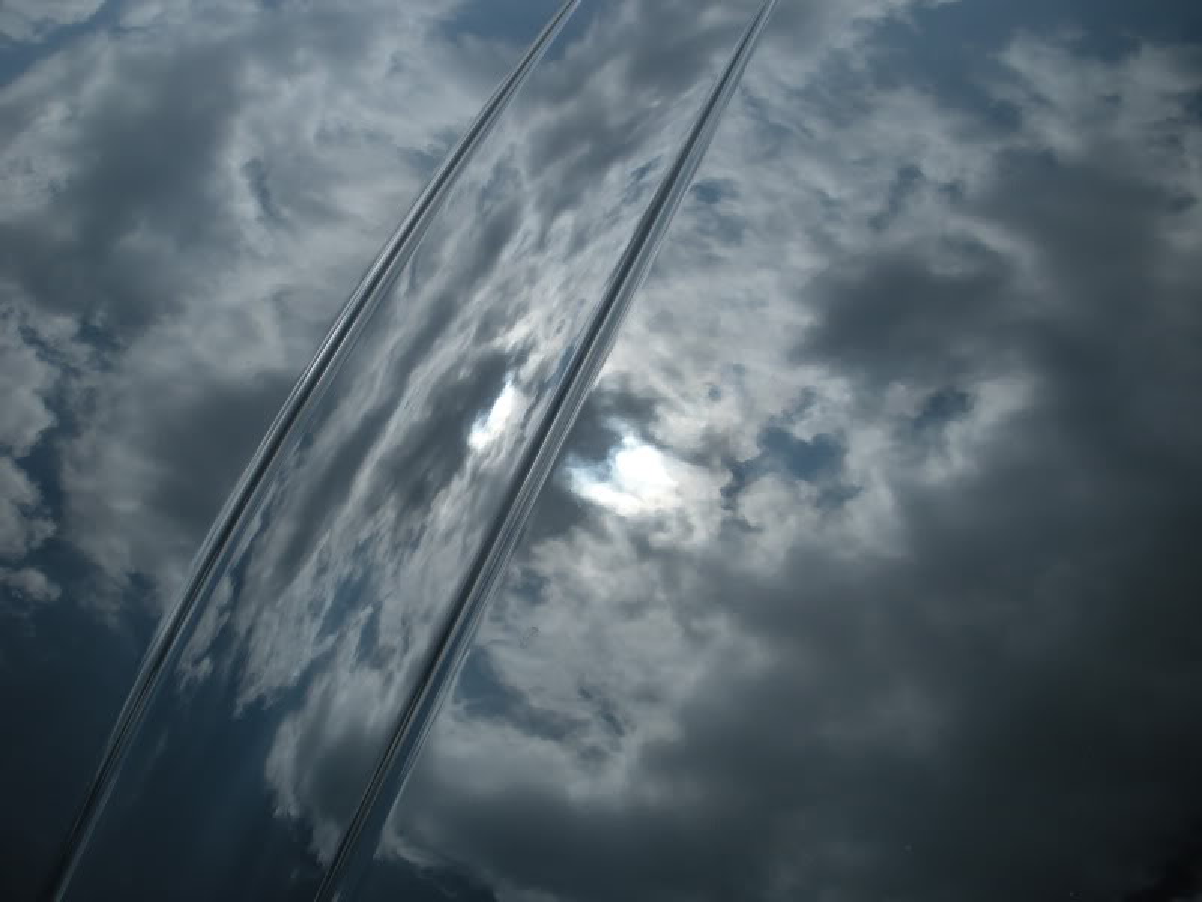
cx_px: 601
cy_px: 451
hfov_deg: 51.4
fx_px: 1250
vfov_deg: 39.7
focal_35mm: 36
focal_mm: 6.3
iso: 64
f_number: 3.5
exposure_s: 1/504
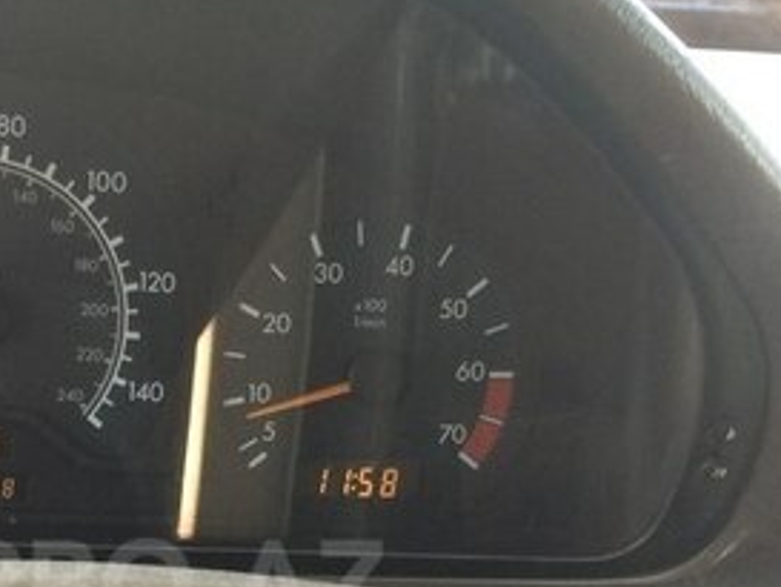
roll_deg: -3.6
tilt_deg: -28.0
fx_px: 1580
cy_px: 583
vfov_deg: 20.4
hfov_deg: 26.9
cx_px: 92
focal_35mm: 70
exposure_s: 1/33
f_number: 2.2
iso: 100
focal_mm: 4.15
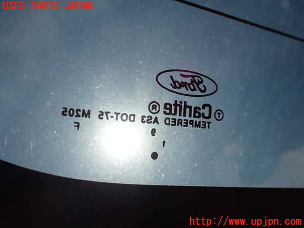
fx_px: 263
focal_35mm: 30
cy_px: 114
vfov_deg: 46.8
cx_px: 152
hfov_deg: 60.0
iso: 100
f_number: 3.2
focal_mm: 5.4
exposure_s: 1/1000
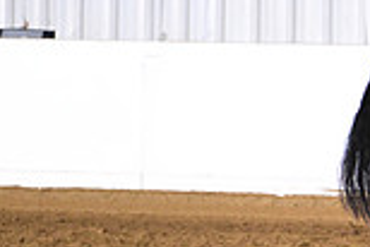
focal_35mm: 754
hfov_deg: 2.7
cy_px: 59
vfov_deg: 1.8
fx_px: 7757
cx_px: 692
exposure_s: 1/200
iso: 2500
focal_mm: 200
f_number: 4
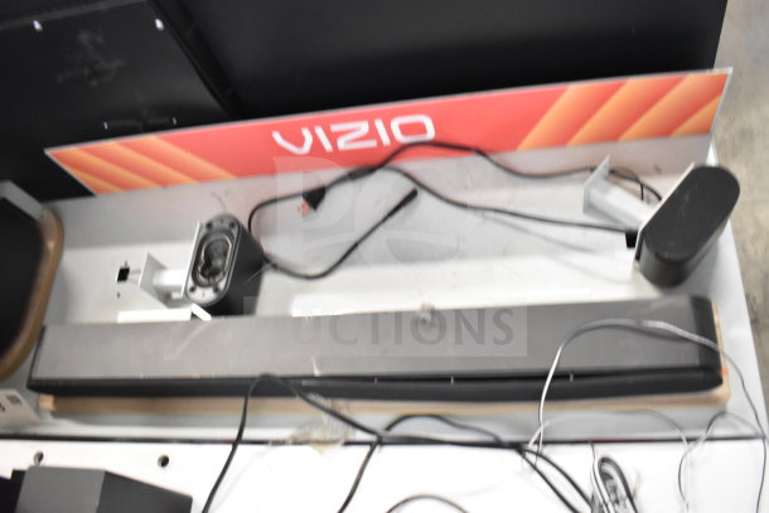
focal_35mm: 30
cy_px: 256
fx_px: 641
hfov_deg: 61.9
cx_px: 384
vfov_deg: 43.6
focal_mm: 20
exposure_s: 1/30
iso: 3200
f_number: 3.8
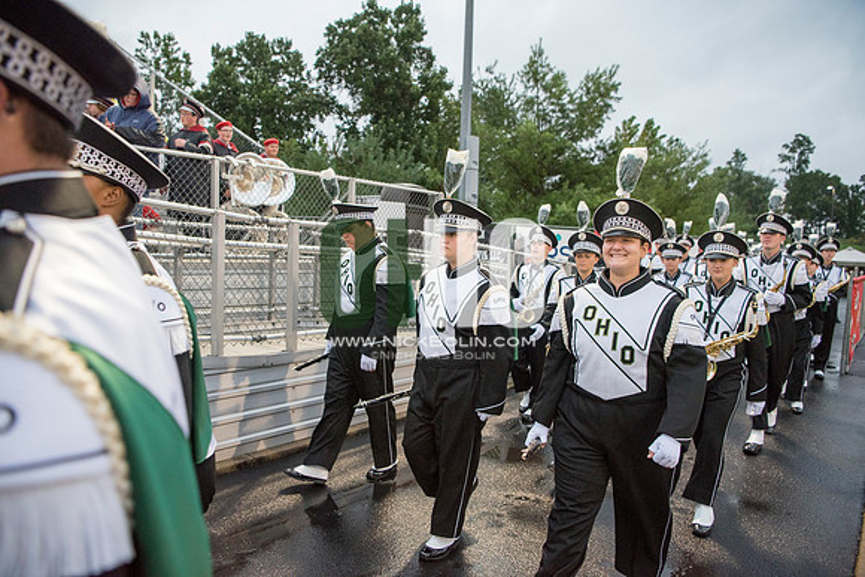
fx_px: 577
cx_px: 432
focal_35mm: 24
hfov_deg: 73.7
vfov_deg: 53.2
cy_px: 288
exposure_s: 1/800
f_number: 3.2
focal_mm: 24
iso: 2000
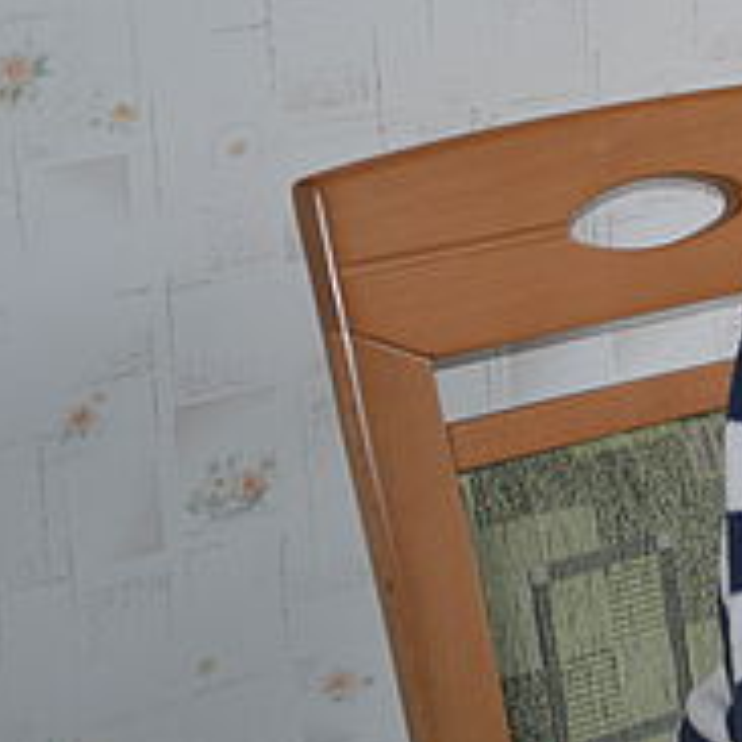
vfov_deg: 11.9
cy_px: -71
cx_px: 1237
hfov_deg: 11.4
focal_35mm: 145
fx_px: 3516
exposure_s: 1/60
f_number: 4.2
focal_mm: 32
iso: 500
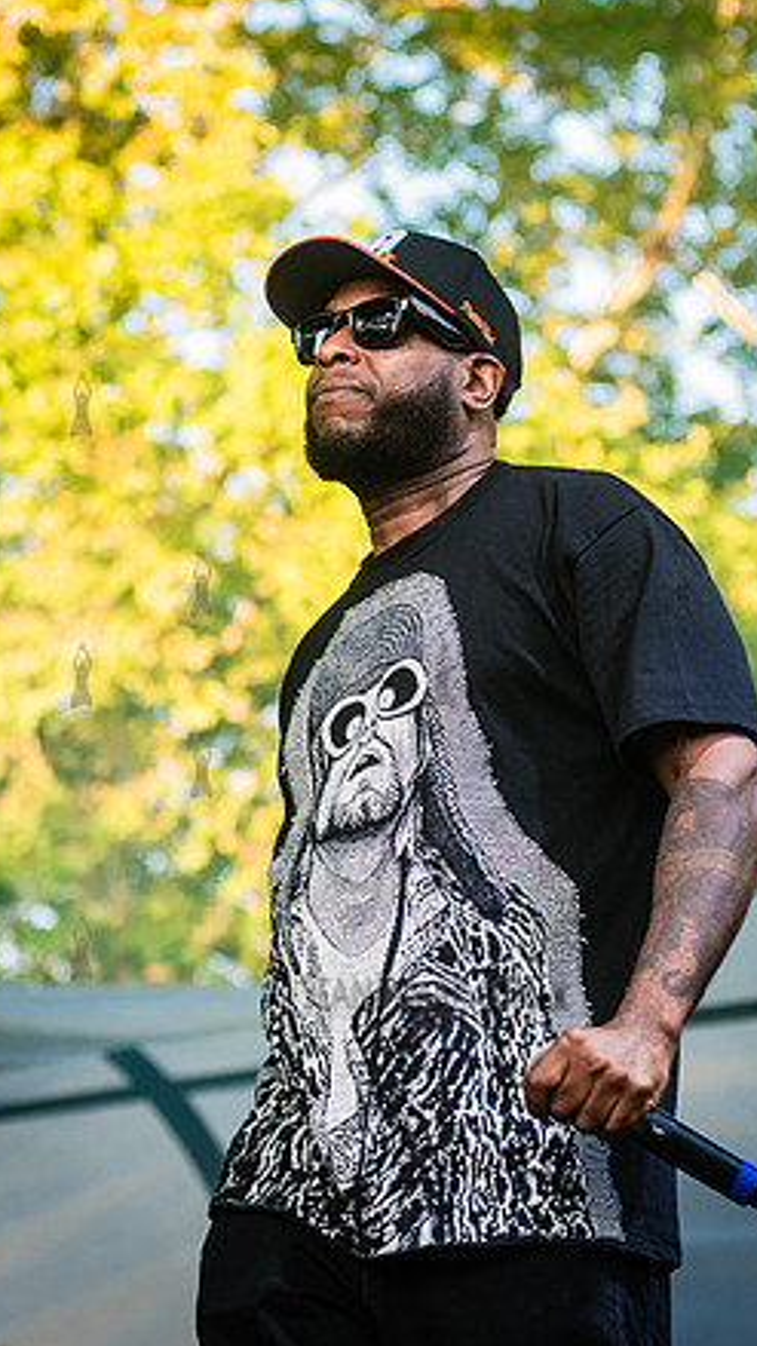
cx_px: 374
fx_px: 5066
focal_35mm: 142
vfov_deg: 15.1
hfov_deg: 8.5
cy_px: 603
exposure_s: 1/640
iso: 2000
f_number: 4
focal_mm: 80
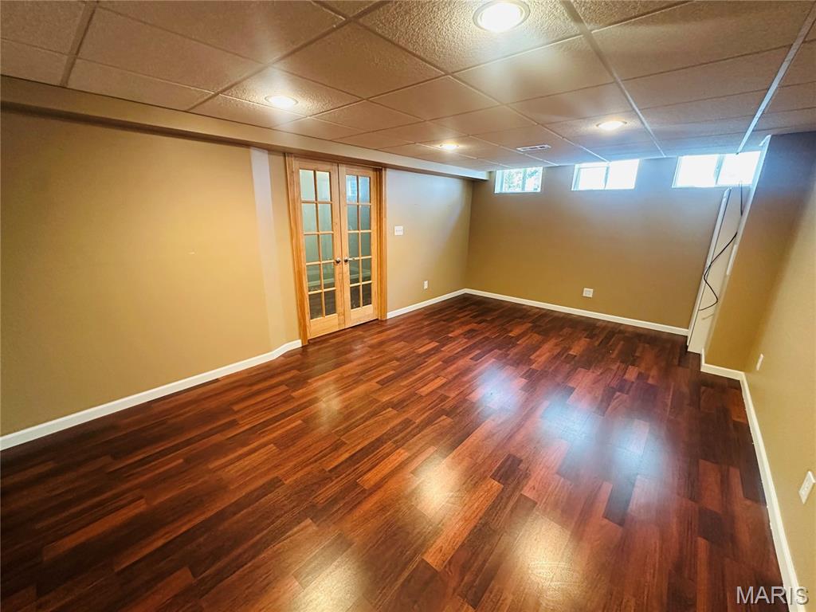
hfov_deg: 102.1
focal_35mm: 14
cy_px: 306
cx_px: 408
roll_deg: -1.5
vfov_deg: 85.7
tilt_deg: -15.4
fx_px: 330
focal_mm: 2.22
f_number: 2.2
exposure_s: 1/60
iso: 640
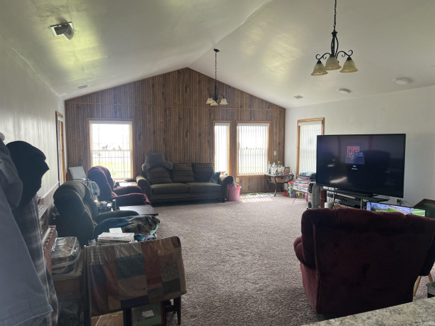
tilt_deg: -4.7
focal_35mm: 26
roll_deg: +1.2
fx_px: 327
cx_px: 218
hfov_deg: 67.3
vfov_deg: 53.0
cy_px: 163
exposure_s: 1/121
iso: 64
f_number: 1.5
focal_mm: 5.7
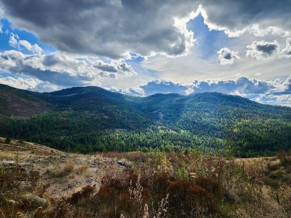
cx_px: 146
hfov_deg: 73.9
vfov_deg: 58.9
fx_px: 193
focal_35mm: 23
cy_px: 109
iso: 12
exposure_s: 1/1311
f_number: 1.8
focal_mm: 6.4
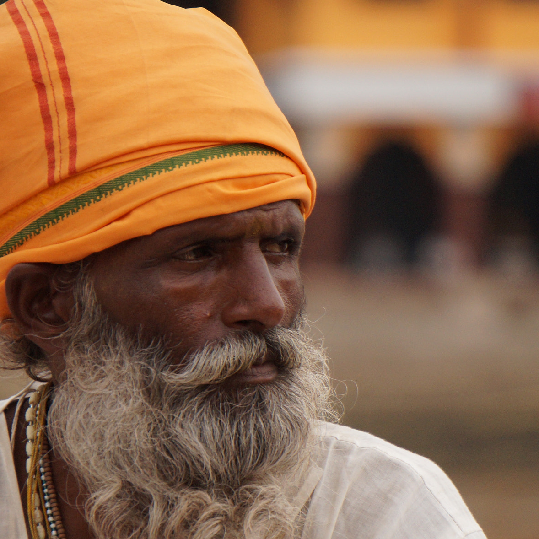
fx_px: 8192
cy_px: 308
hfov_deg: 3.8
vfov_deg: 3.8
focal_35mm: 465
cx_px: 299
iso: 1000
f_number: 6.3
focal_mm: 210
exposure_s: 1/400
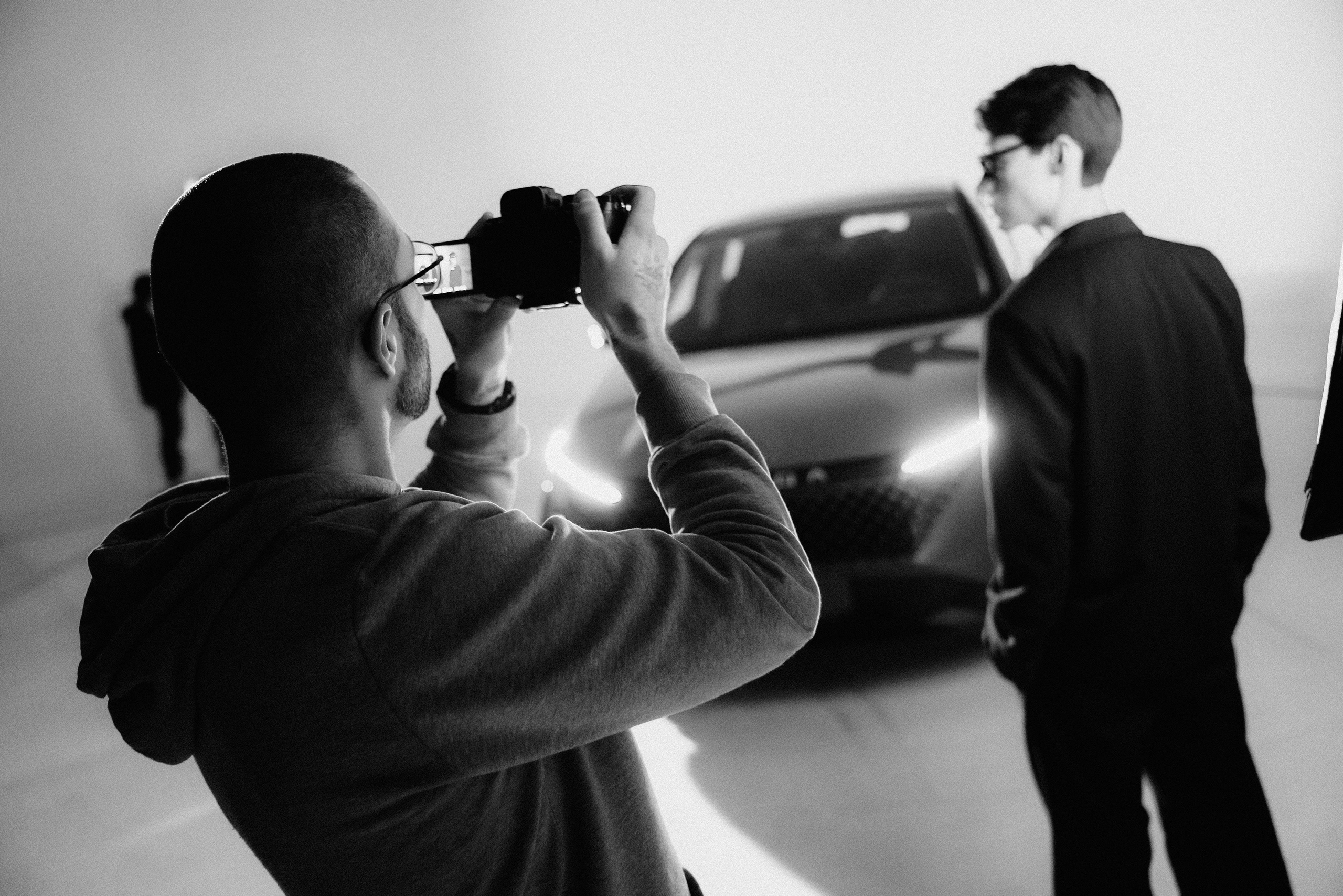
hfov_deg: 57.2
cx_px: 672
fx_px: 1231
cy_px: 448
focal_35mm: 33
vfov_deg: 40.0
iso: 2500
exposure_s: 1/40
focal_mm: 33
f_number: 2.8
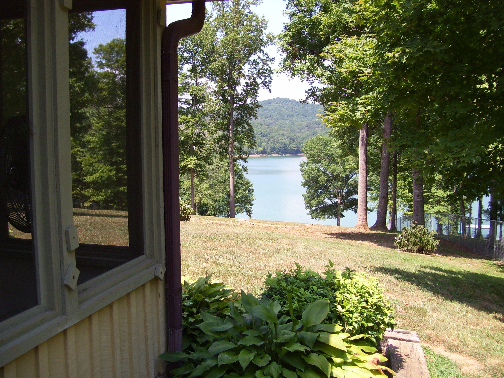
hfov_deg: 51.4
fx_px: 524
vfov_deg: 39.7
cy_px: 189
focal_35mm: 36
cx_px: 252
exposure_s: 1/750
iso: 80
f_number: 2.7
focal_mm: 6
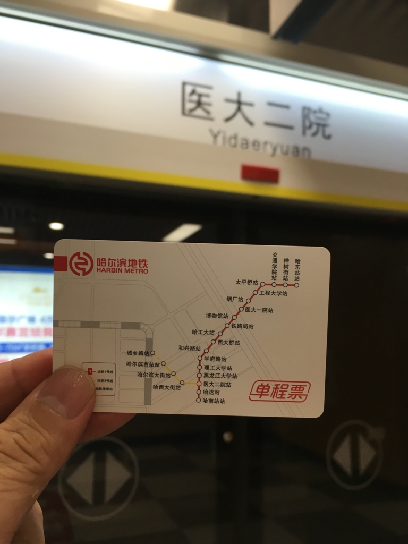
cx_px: 204
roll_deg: -0.4
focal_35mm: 29
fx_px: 456
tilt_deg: +8.3
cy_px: 272
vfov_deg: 61.7
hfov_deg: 48.2
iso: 32
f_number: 2.2
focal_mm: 4.15
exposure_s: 1/33
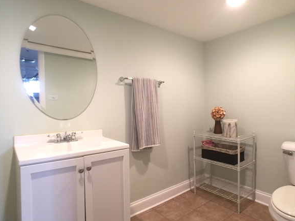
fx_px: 273
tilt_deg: -3.5
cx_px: 160
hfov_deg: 56.7
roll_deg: +1.1
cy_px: 117
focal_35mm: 32
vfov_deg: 44.1
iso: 125
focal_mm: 4.15
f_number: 2.2
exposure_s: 1/30
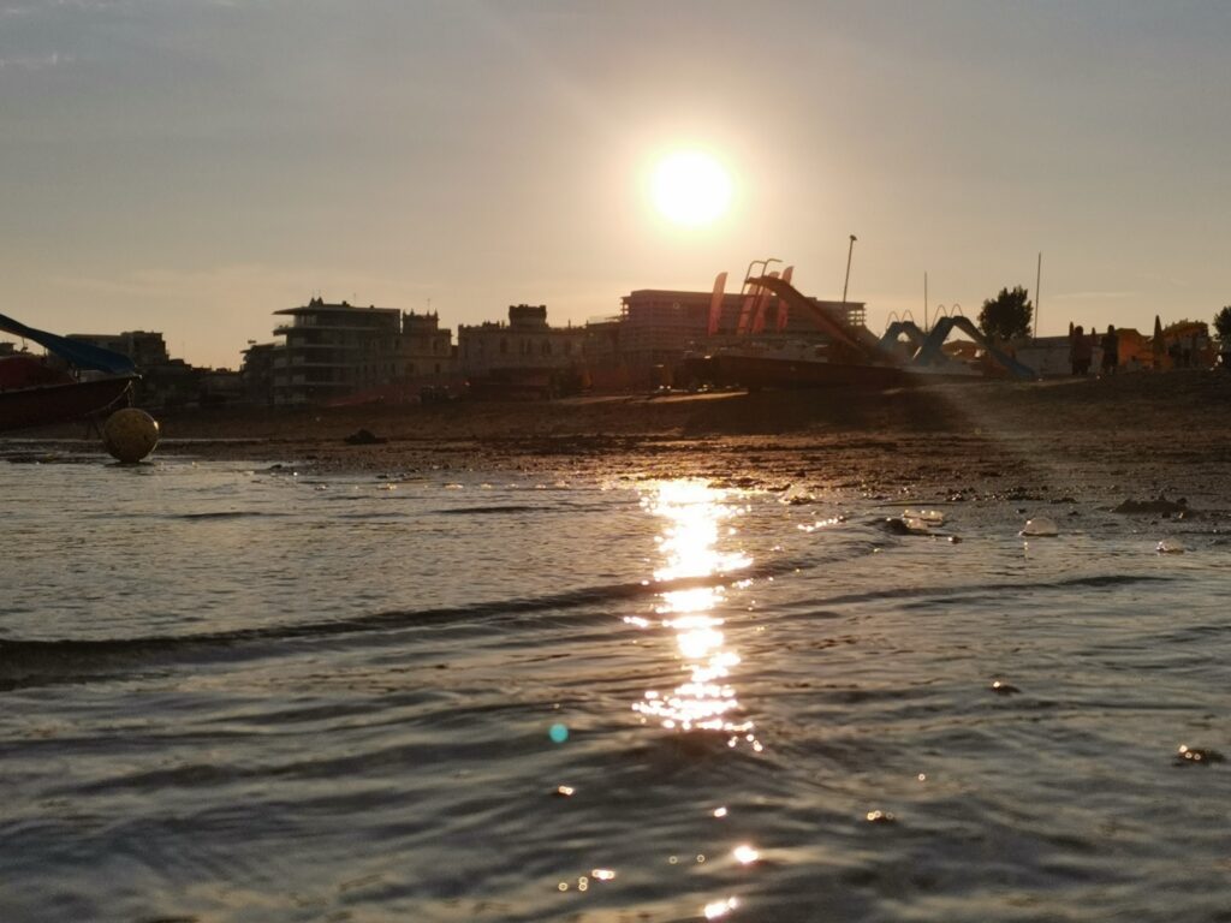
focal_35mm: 52
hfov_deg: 36.8
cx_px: 616
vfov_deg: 28.0
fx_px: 1849
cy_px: 462
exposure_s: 1/8929
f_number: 1.8
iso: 50
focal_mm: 4.75
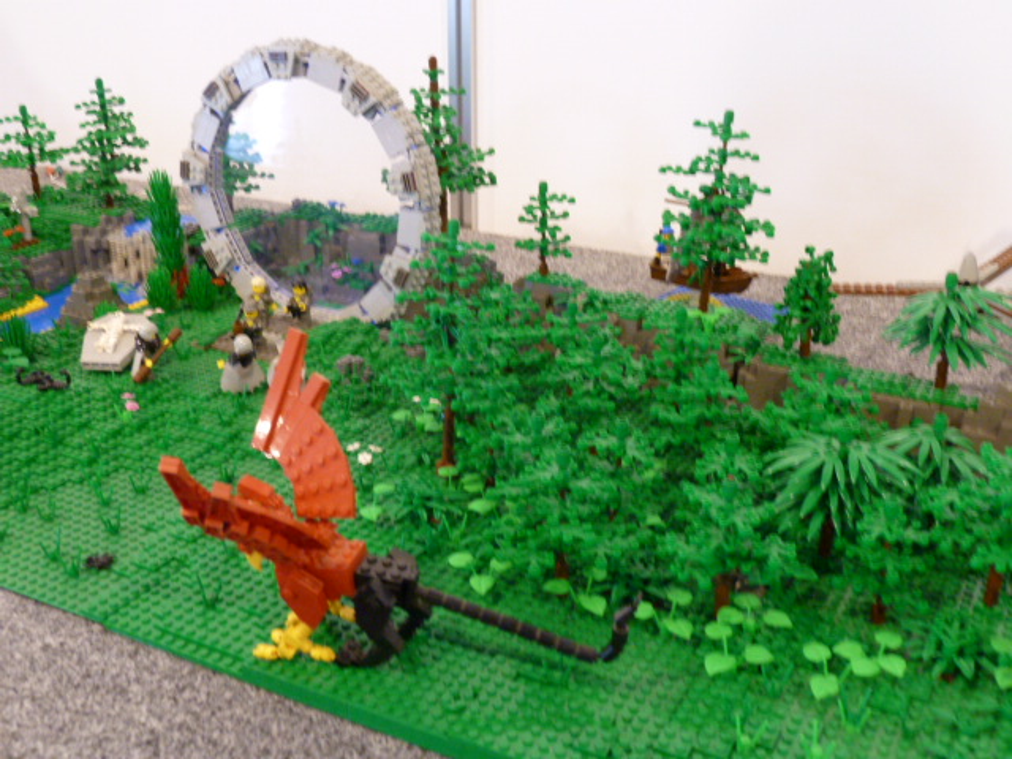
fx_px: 1169
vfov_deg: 36.0
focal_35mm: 40
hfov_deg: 46.8
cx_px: 506
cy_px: 380
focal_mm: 6.5
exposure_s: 1/8
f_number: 3.6
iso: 400
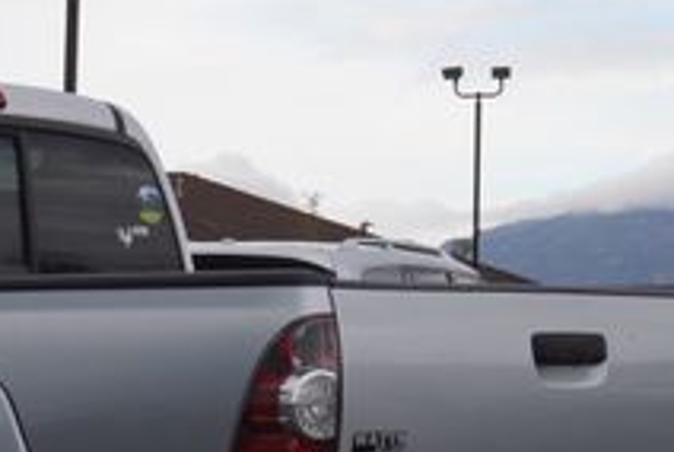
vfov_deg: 7.8
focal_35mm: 177
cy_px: 497
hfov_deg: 11.4
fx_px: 3309
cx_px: -114
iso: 100
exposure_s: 1/125
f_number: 8
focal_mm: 39
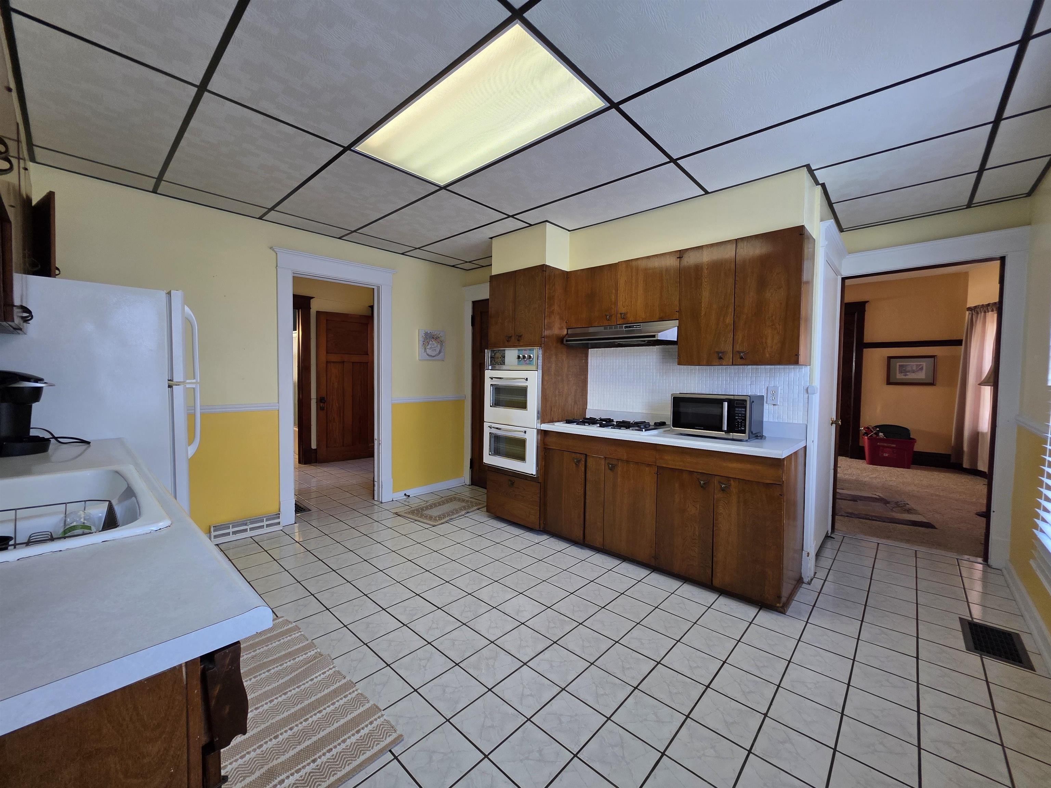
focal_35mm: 13
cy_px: 394
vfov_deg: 89.9
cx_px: 526
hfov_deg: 106.2
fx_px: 395
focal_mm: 2.2
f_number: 1.9
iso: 80
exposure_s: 1/26.6
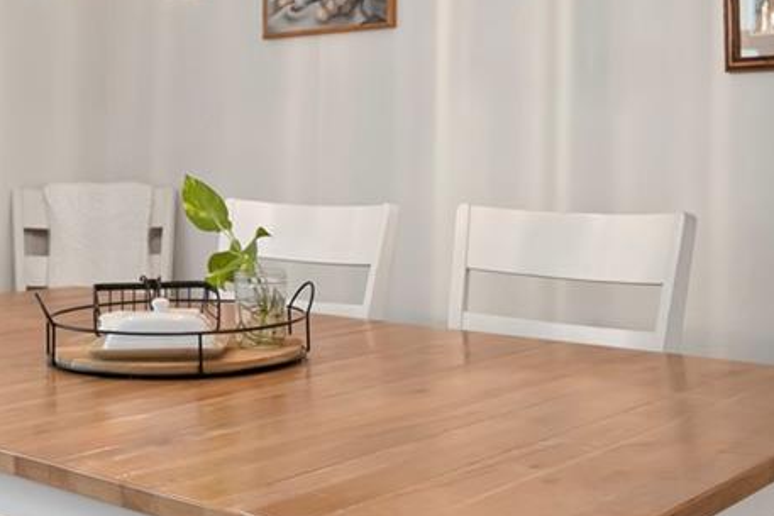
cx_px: 322
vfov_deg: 24.0
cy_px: 151
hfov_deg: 35.5
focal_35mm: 56
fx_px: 1204
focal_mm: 16
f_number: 8
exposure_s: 1/2.5
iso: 500
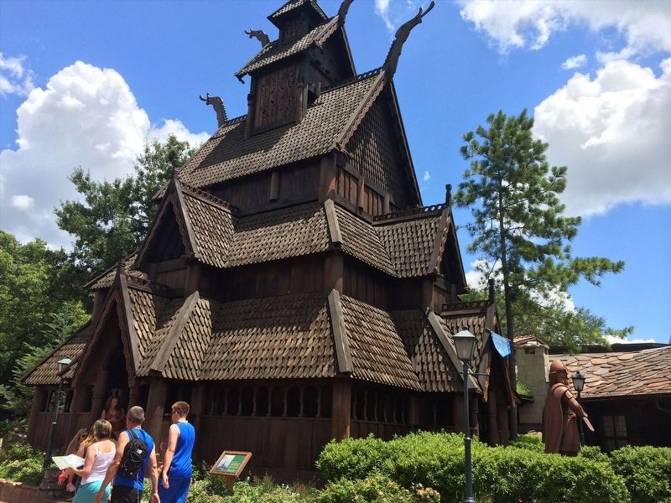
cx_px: 336
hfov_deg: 60.0
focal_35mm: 30
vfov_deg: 46.8
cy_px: 252
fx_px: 582
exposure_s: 1/1709
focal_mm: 4.12
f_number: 2.2
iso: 32
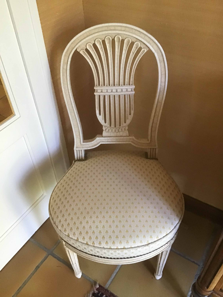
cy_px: 148
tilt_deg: -46.0
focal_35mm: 31
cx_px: 112
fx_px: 266
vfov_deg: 58.4
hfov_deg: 45.4
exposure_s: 1/20
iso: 200
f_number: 2.4
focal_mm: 3.3
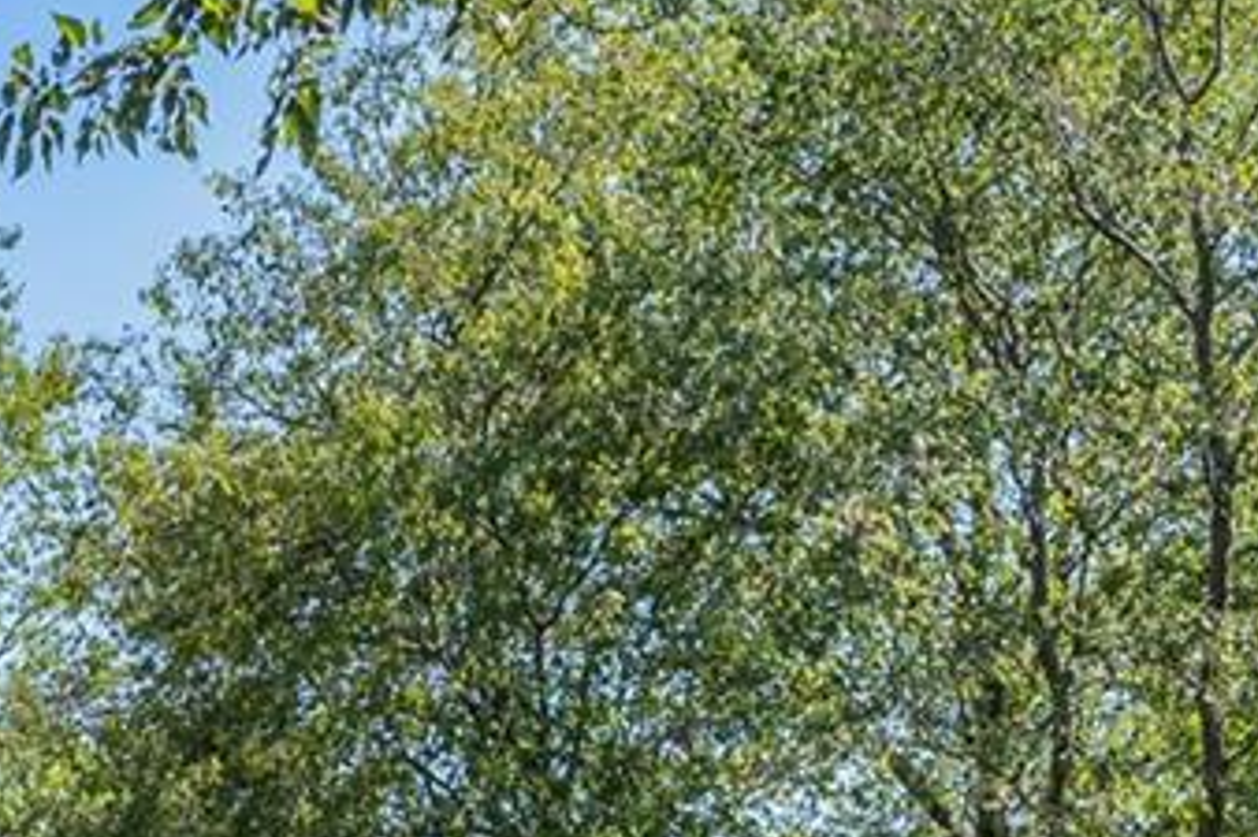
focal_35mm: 103
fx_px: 3597
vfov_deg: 11.6
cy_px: 1780
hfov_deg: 19.1
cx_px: -119
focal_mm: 17
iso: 800
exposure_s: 1/800
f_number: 8
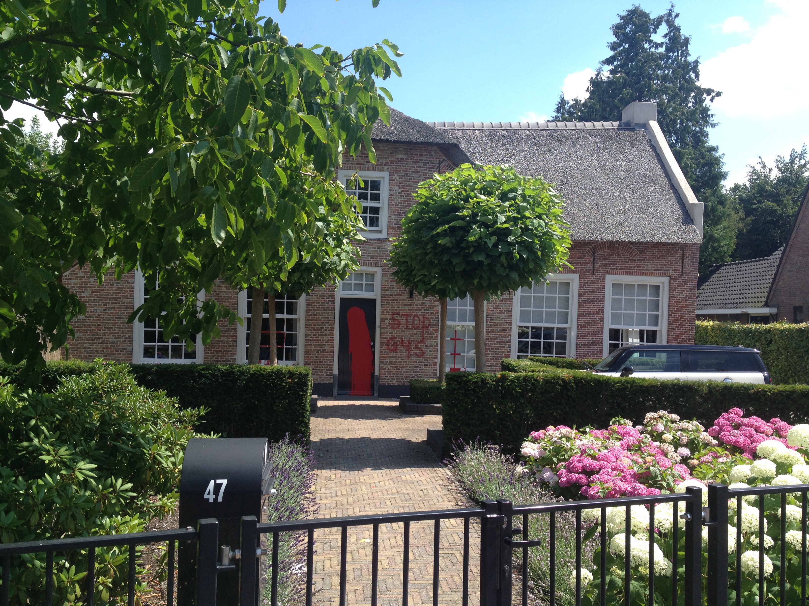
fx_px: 818
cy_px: 303
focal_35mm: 35
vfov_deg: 40.7
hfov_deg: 52.6
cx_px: 404
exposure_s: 1/849
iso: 50
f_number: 2.4
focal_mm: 4.28
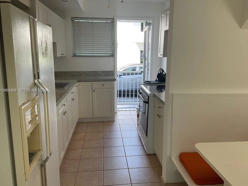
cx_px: 125
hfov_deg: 60.0
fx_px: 215
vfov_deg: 46.8
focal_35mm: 30
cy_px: 91
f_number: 1.8
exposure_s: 1/133
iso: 16
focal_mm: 3
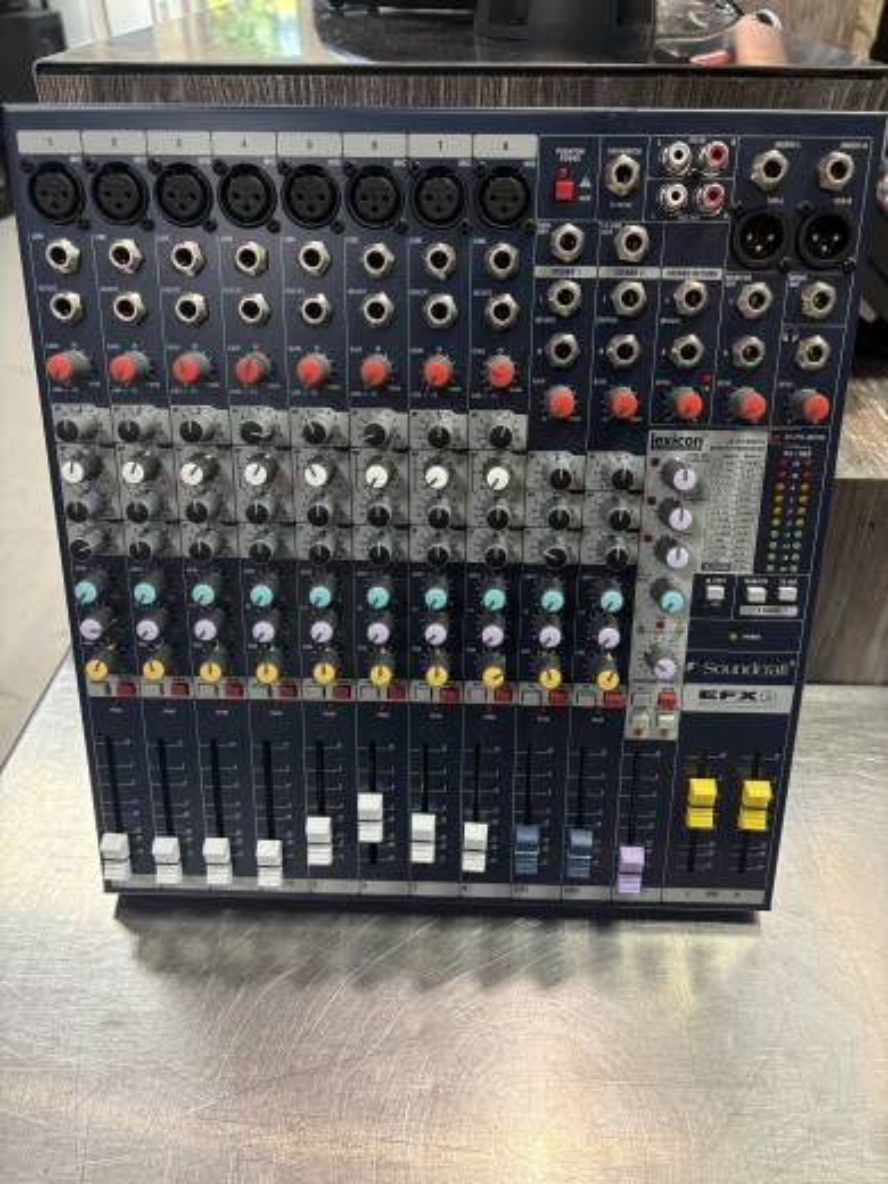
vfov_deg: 67.3
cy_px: 592
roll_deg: +0.0
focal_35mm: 26
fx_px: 889
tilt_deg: -36.3
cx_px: 444
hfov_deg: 53.1
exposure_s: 1/120
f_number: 1.6
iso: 200
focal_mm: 5.96
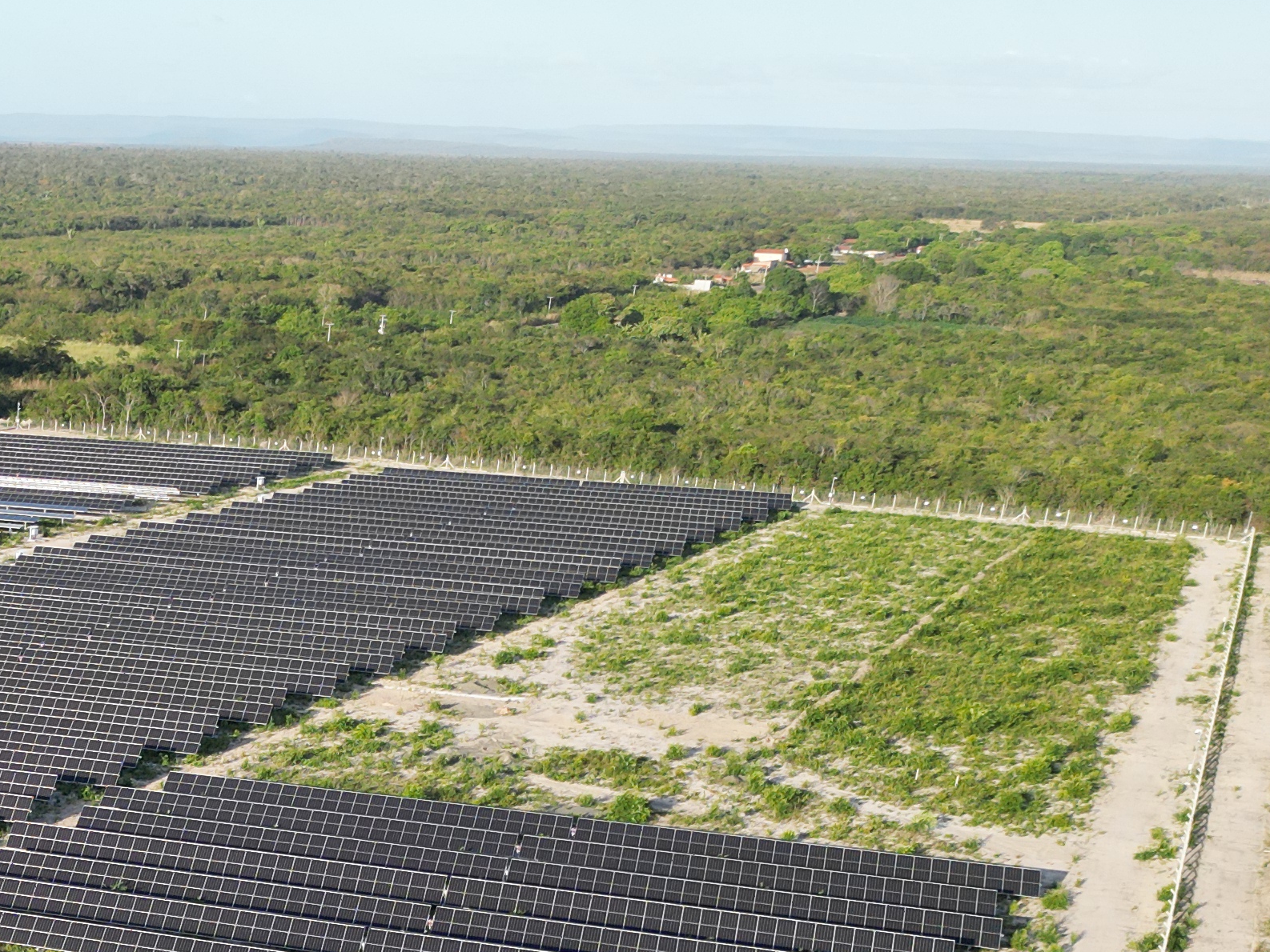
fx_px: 2238
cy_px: 1018
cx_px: -187
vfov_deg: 22.8
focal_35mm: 61
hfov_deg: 28.3
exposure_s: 1/1500
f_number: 1.7
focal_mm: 6.72
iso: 200
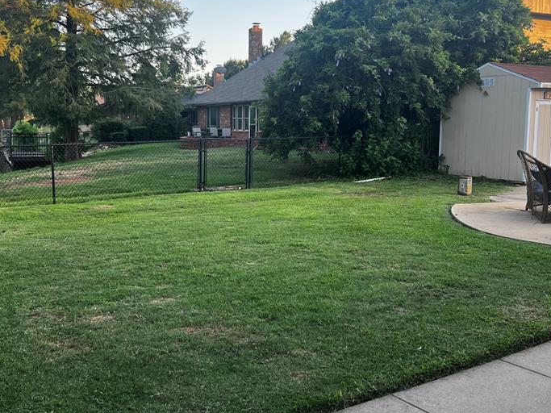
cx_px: 245
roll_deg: -0.4
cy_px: 189
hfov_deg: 47.8
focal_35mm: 39
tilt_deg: -6.7
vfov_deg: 36.8
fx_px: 621
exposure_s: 1/303
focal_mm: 5.7
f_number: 1.5
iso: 50
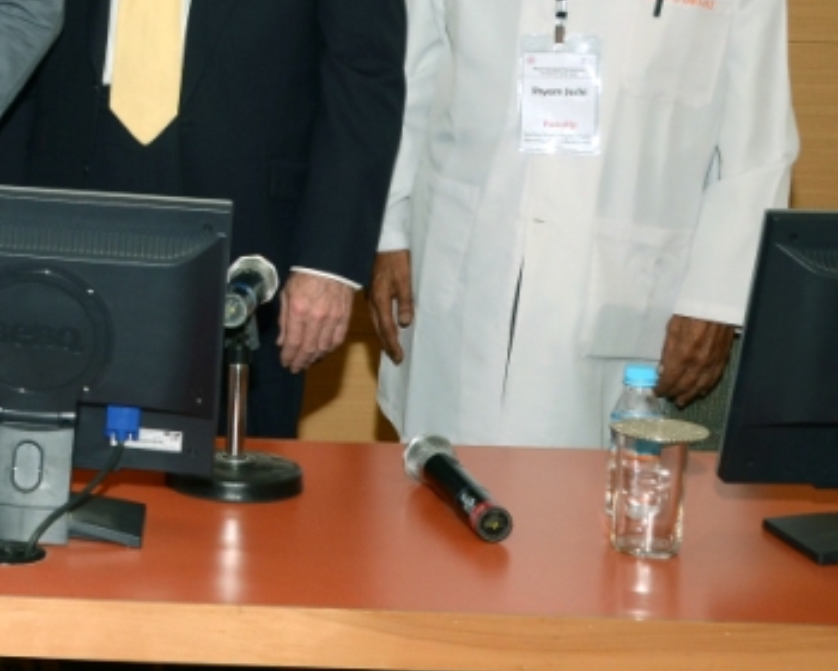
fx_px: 2142
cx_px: -223
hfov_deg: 20.4
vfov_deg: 17.6
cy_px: 127
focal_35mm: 86
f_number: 6.3
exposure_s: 1/80
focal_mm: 21
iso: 400
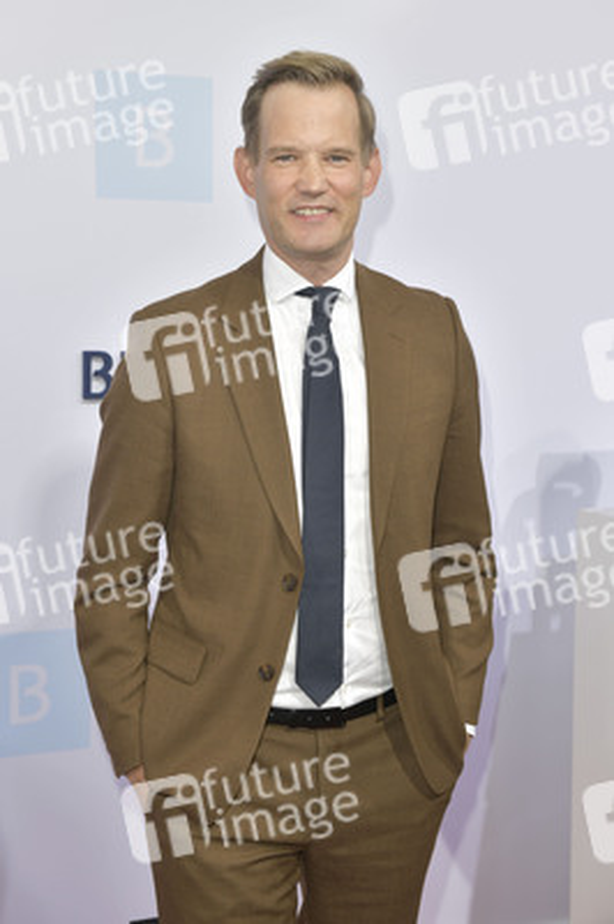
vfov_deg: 35.7
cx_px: 307
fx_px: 1435
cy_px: 462
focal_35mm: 56
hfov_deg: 24.2
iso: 320
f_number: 7.1
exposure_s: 1/160
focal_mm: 56
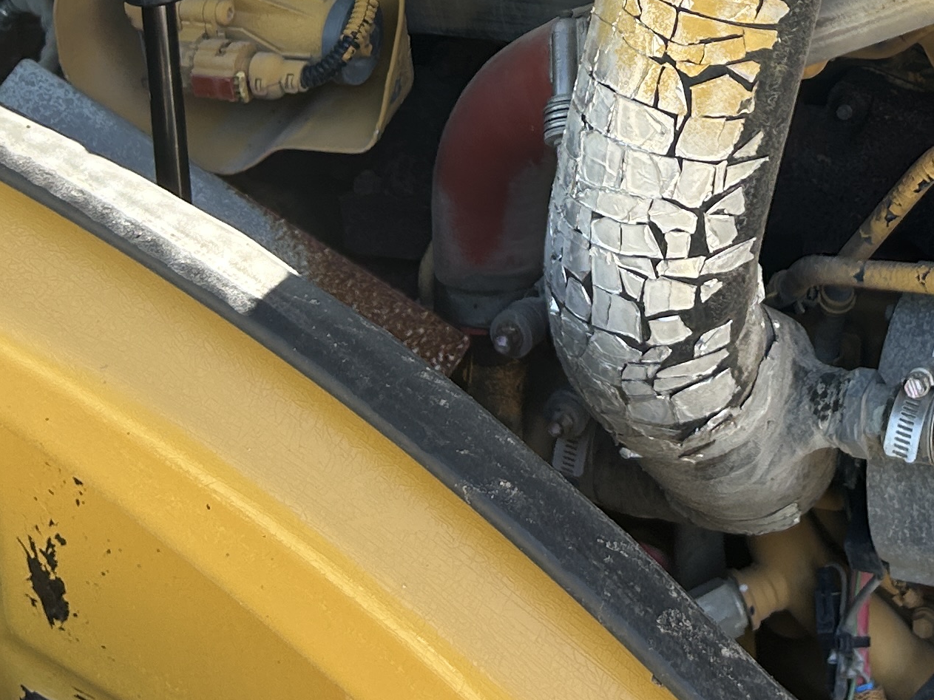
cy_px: -215
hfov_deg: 23.1
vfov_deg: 16.7
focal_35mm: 83
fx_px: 2239
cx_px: 804
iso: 40
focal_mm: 5.7
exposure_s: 1/247
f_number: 1.5
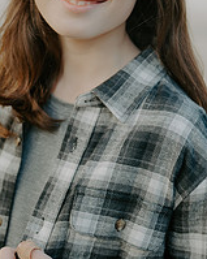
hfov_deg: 11.2
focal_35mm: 138
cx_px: 108
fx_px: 1058
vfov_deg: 13.9
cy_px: 77
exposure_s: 1/320
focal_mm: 65
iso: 100
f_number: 2.5
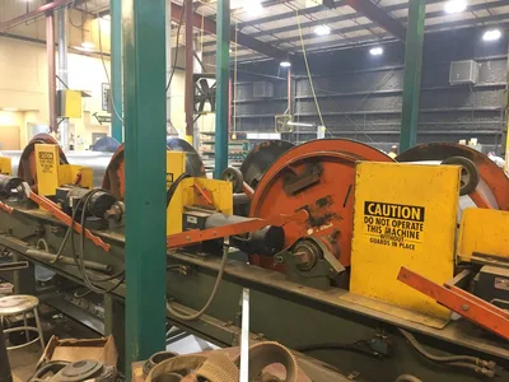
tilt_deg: -3.6
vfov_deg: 48.2
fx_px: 426
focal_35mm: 29
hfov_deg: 61.7
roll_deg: -0.2
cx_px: 254
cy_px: 191
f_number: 2.2
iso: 200
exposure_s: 1/24
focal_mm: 4.15
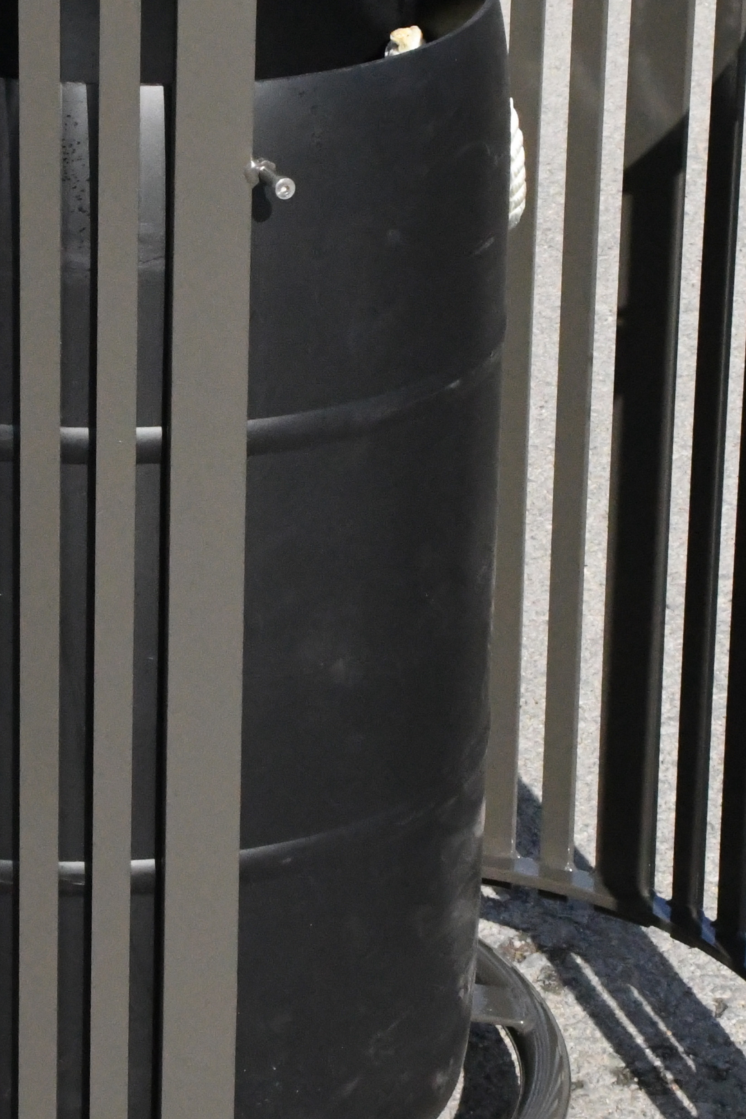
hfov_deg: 8.8
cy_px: 381
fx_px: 4819
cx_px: 232
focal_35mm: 155
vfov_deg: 13.2
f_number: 18
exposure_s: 1/4000
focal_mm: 46
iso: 10000
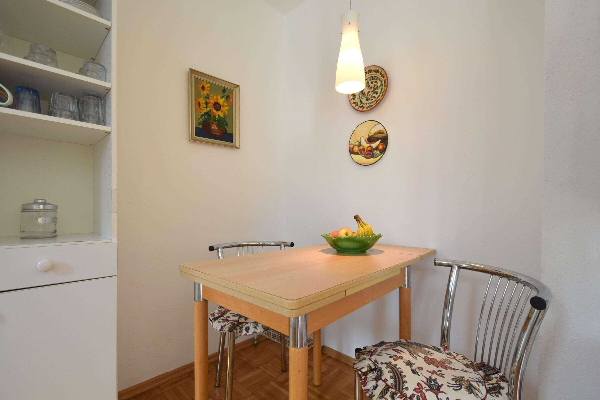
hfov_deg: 100.4
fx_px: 250
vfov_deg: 77.3
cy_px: 200
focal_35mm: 15
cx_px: 300
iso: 400
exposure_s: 1/100
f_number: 5
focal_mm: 10
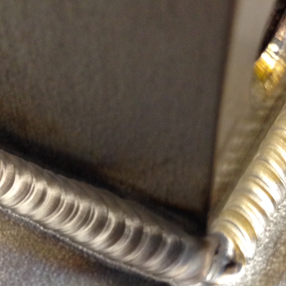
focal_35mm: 78
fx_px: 729
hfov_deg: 22.0
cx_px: 78
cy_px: 211
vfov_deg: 22.0
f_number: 2.4
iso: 160
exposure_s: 1/20
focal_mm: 4.12
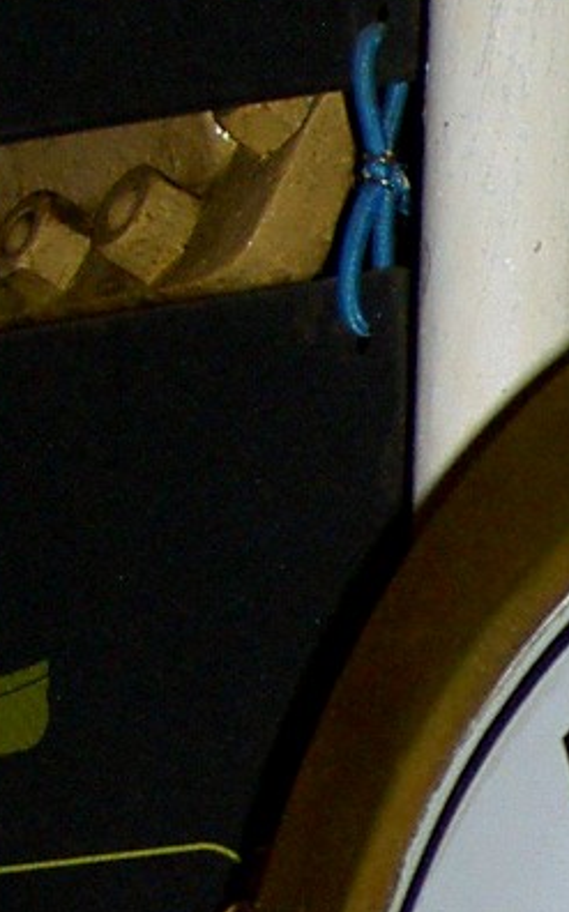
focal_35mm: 214
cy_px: 887
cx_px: 1292
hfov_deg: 5.9
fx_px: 5317
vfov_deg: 9.7
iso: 100
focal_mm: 8
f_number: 2.8
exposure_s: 1/59.5
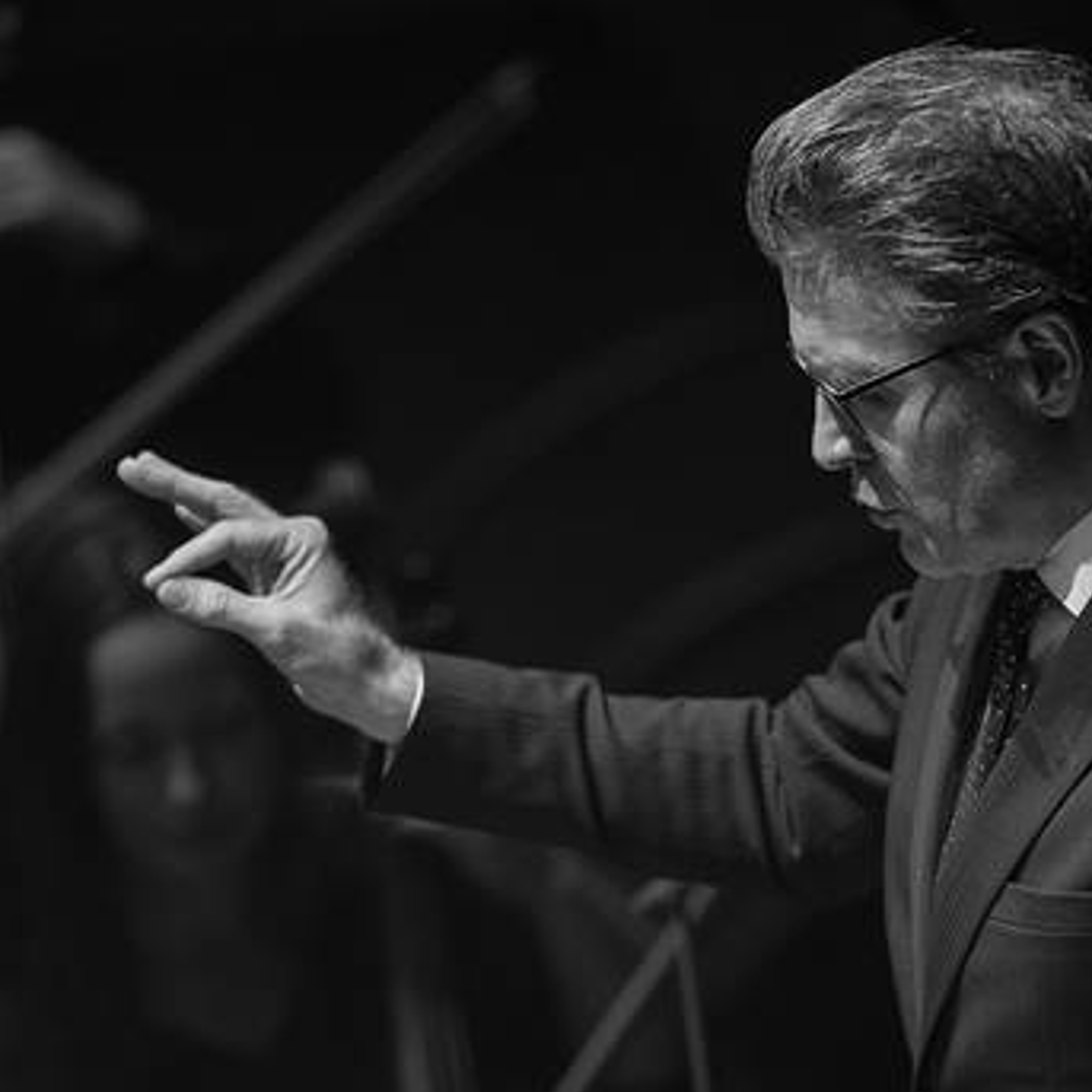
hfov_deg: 3.3
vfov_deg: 3.3
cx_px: 632
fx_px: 19094
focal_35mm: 535
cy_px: 990
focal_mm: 300
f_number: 2.8
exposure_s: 1/1000
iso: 2000
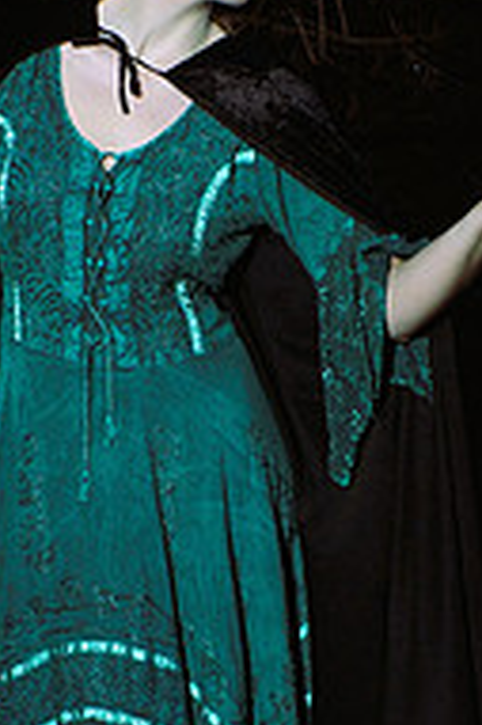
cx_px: 91
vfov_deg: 23.9
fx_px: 1710
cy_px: 463
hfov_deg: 15.9
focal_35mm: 85
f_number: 10
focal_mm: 24
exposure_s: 1/60
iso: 400
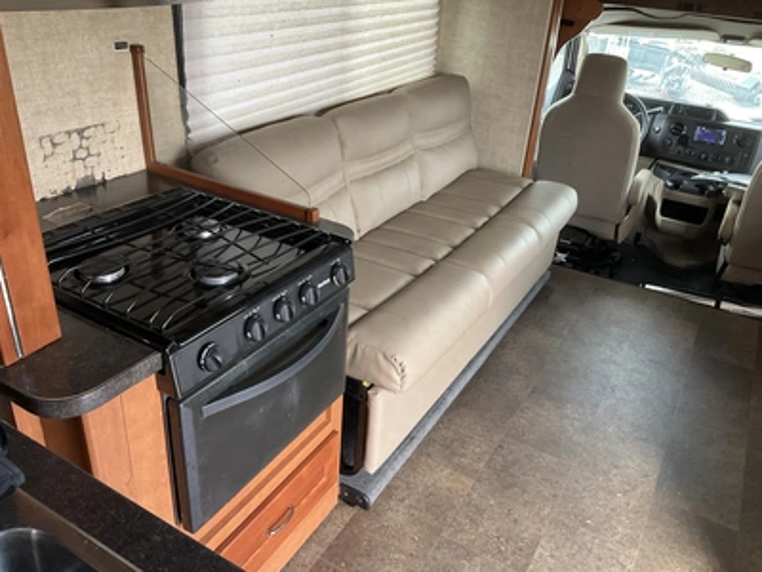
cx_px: 381
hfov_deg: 61.7
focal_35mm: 29
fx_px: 638
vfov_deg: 48.2
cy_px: 286
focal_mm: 3
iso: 80
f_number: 1.8
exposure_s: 1/60
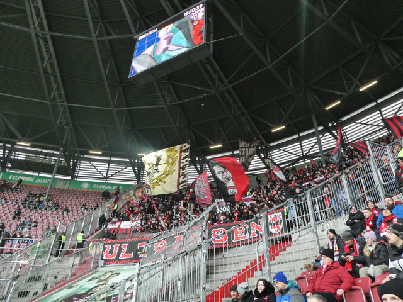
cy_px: 151
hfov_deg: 71.6
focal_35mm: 24
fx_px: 279
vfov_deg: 56.8
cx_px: 202
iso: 640
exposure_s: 1/125
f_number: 3.3
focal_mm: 4.3
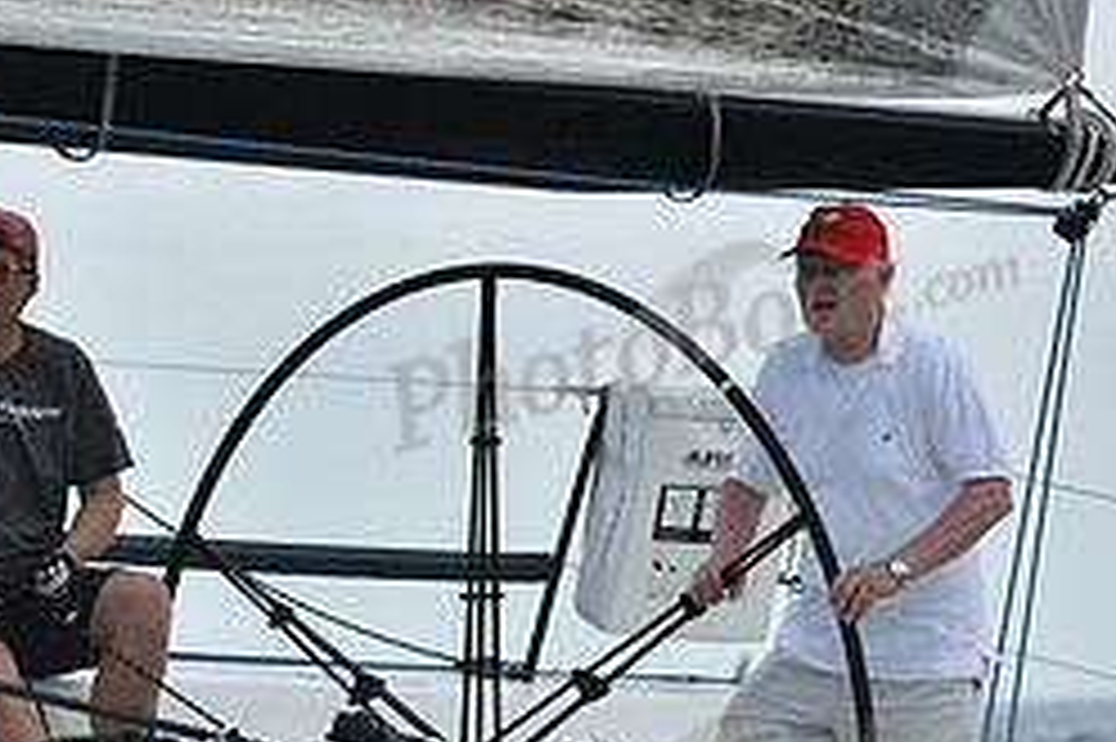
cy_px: 632
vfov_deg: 3.3
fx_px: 12701
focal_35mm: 410
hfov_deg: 5.0
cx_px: 158
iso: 250
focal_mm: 175
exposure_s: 1/1250
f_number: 6.3
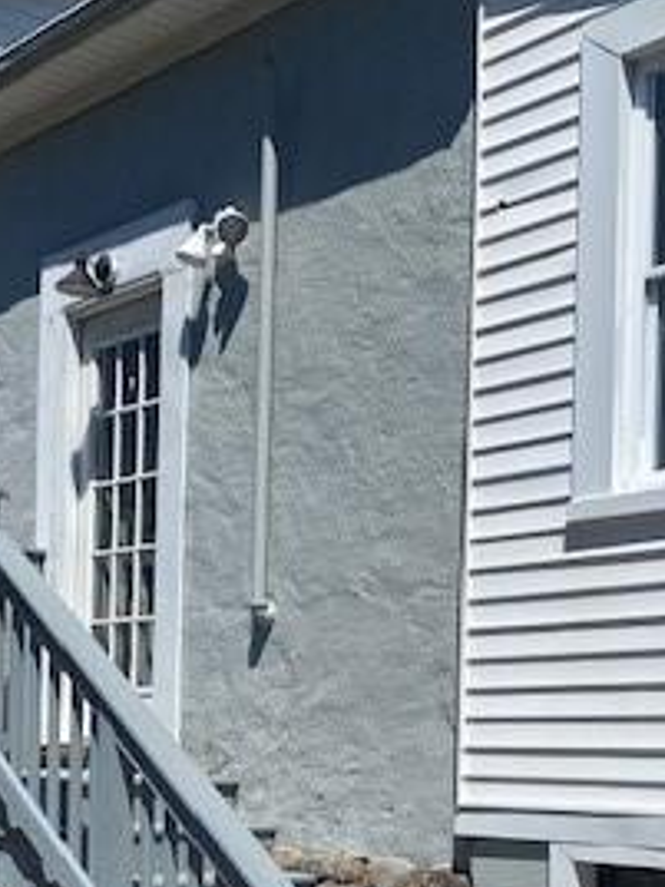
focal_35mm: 62
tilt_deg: -0.4
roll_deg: -0.7
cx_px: 195
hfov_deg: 23.5
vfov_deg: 30.0
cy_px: 778
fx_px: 1588
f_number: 1.8
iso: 32
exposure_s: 1/5747
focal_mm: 4.25
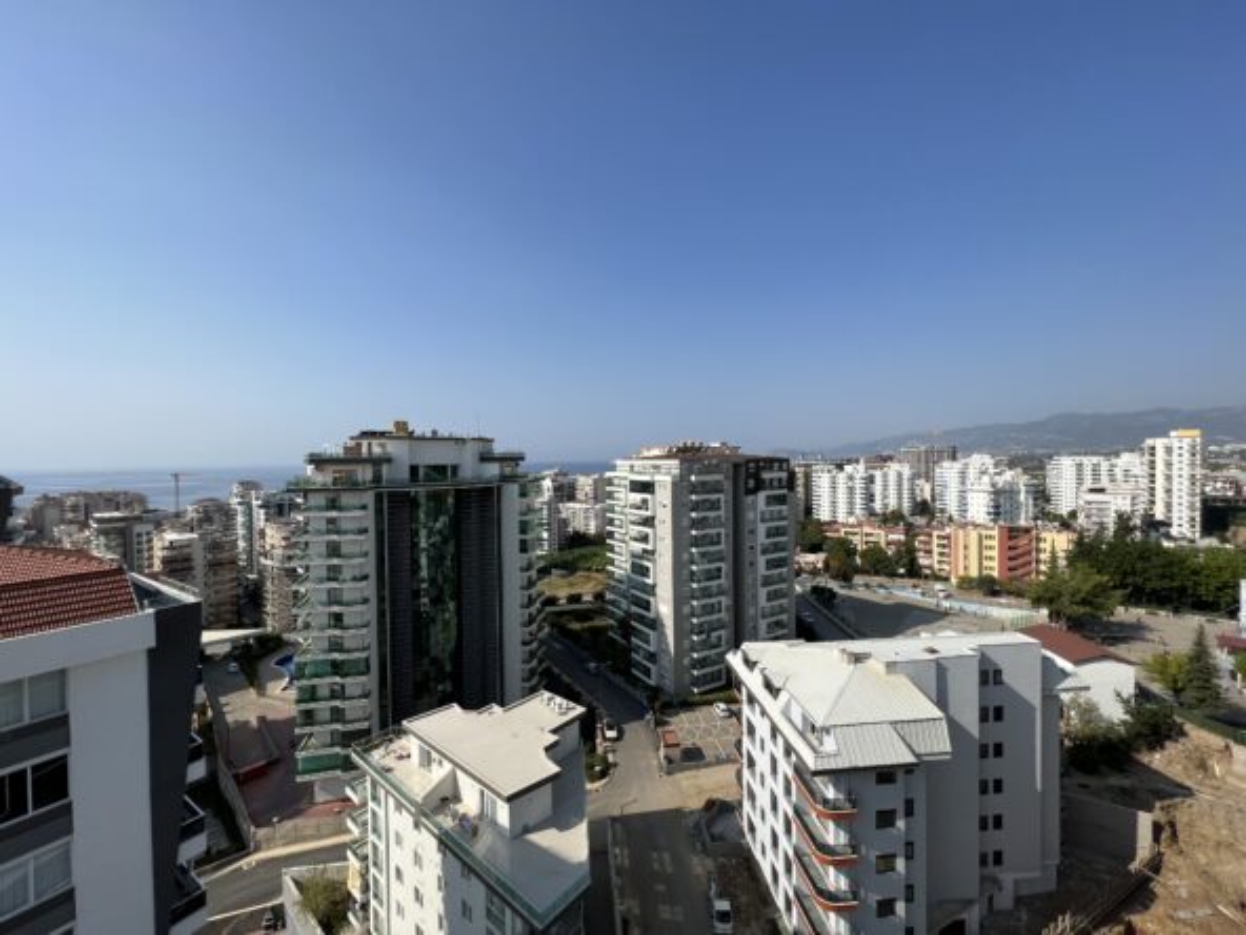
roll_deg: +0.4
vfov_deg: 89.9
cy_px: 468
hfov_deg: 106.2
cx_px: 623
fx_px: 468
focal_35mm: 13
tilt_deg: -1.5
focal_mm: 1.57
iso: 32
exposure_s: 1/2320
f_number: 1.8
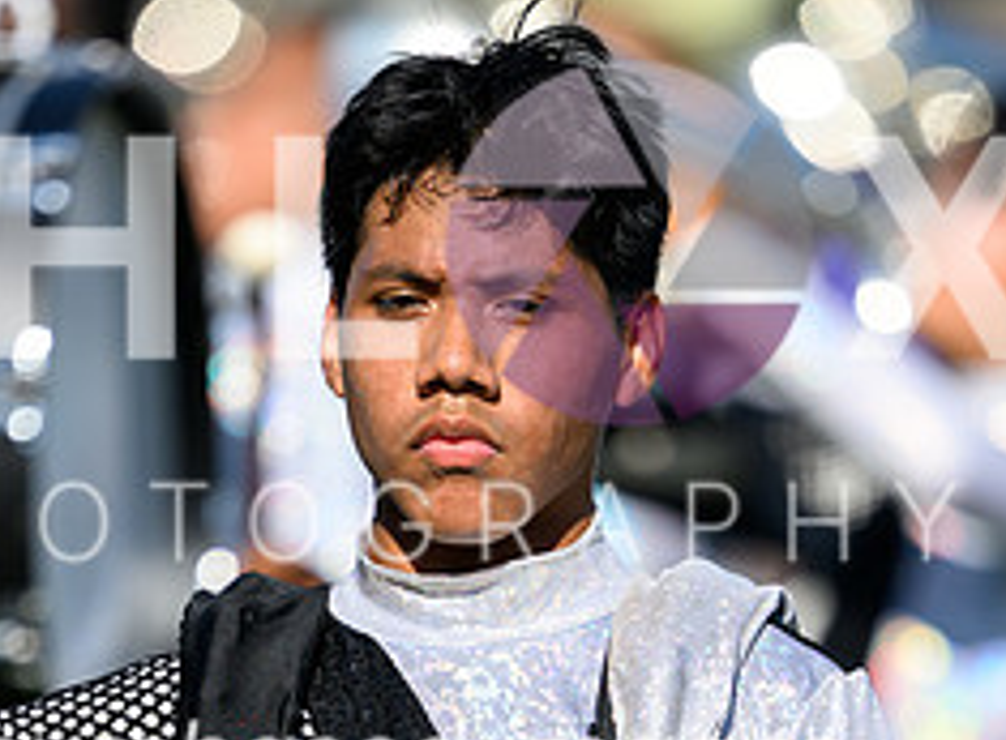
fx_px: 31526
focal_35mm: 1092
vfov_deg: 1.3
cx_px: 556
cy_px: 935
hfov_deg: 1.8
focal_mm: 400
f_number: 2.8
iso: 64
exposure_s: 1/3200
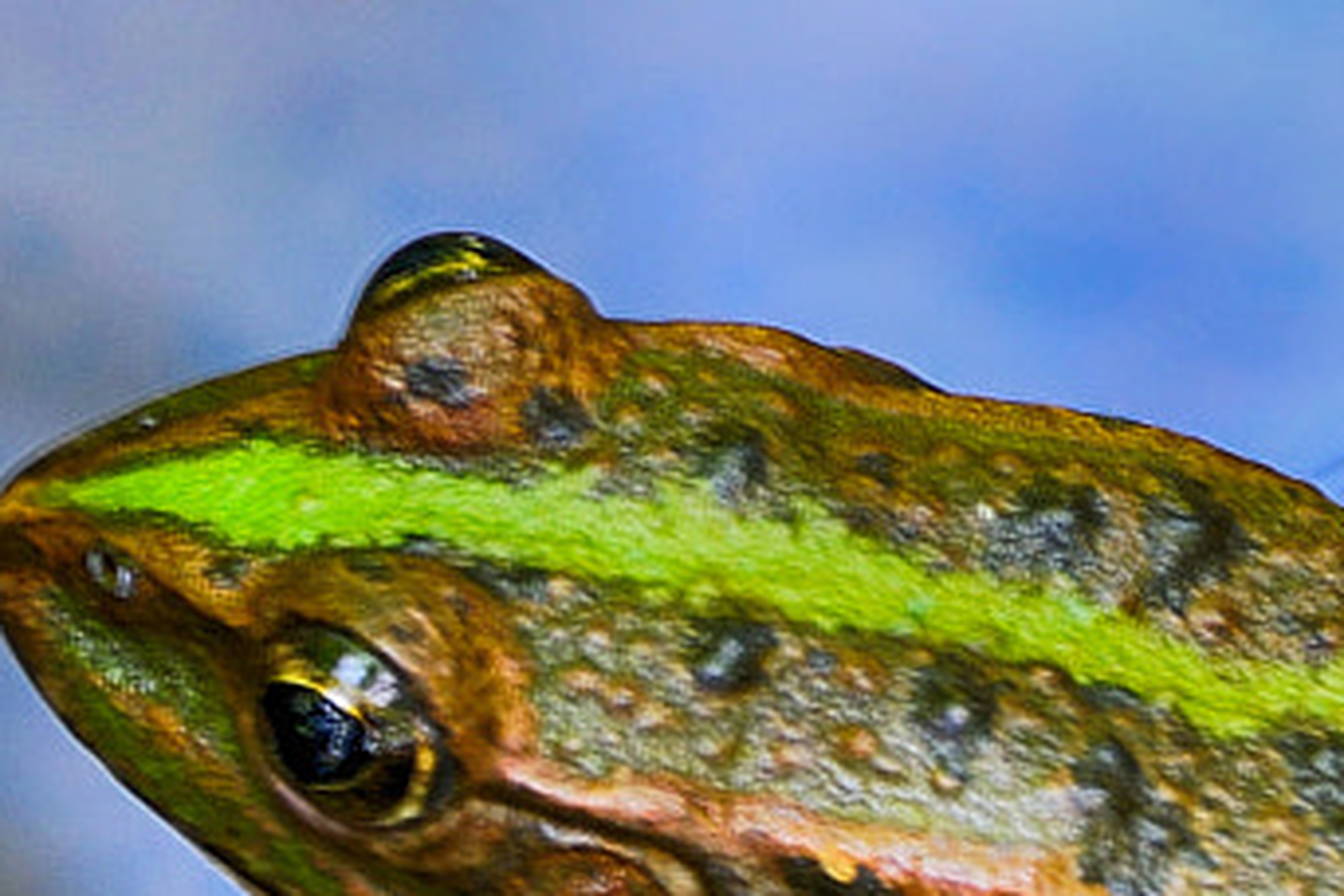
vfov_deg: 0.7
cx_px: 900
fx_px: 78655
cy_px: 931
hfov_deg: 1.0
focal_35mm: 2107
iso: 100
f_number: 7.1
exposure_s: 1/2.5
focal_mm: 300
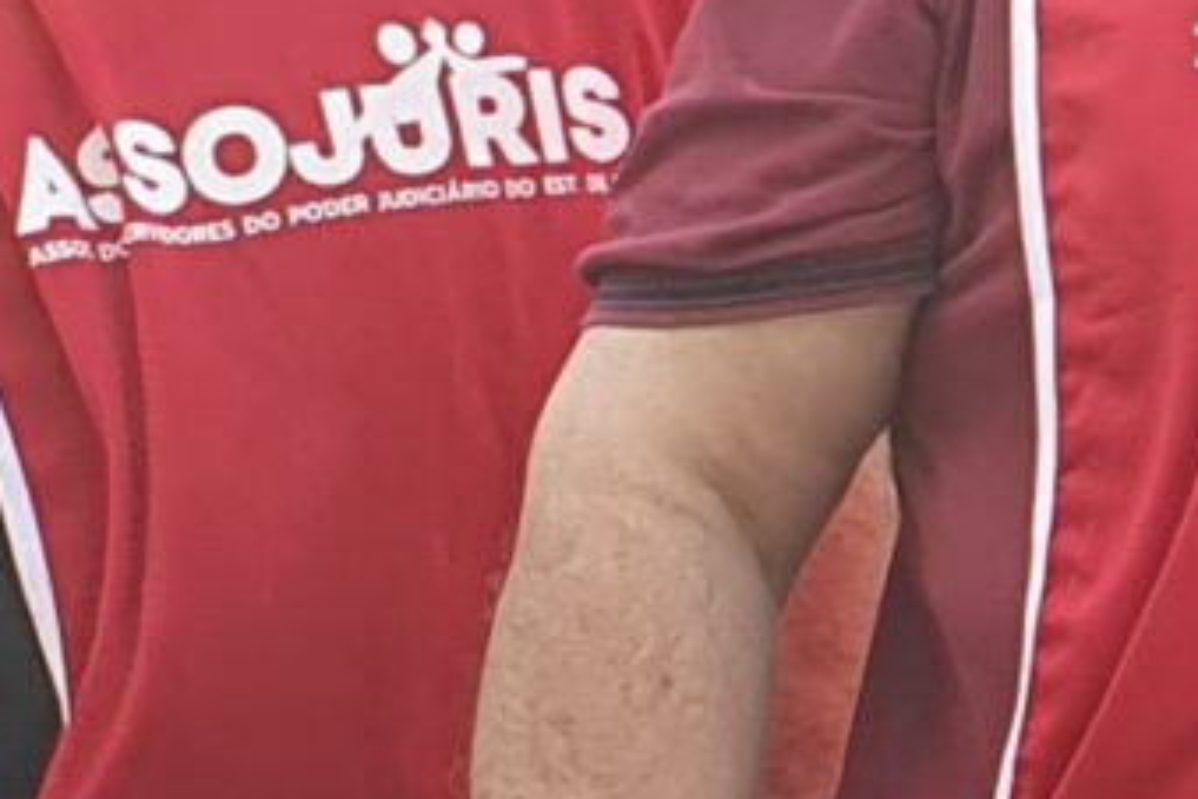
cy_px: 636
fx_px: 6788
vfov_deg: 6.7
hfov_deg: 9.4
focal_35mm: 204
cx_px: 2428
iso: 50
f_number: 2.4
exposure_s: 1/140
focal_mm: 4.32
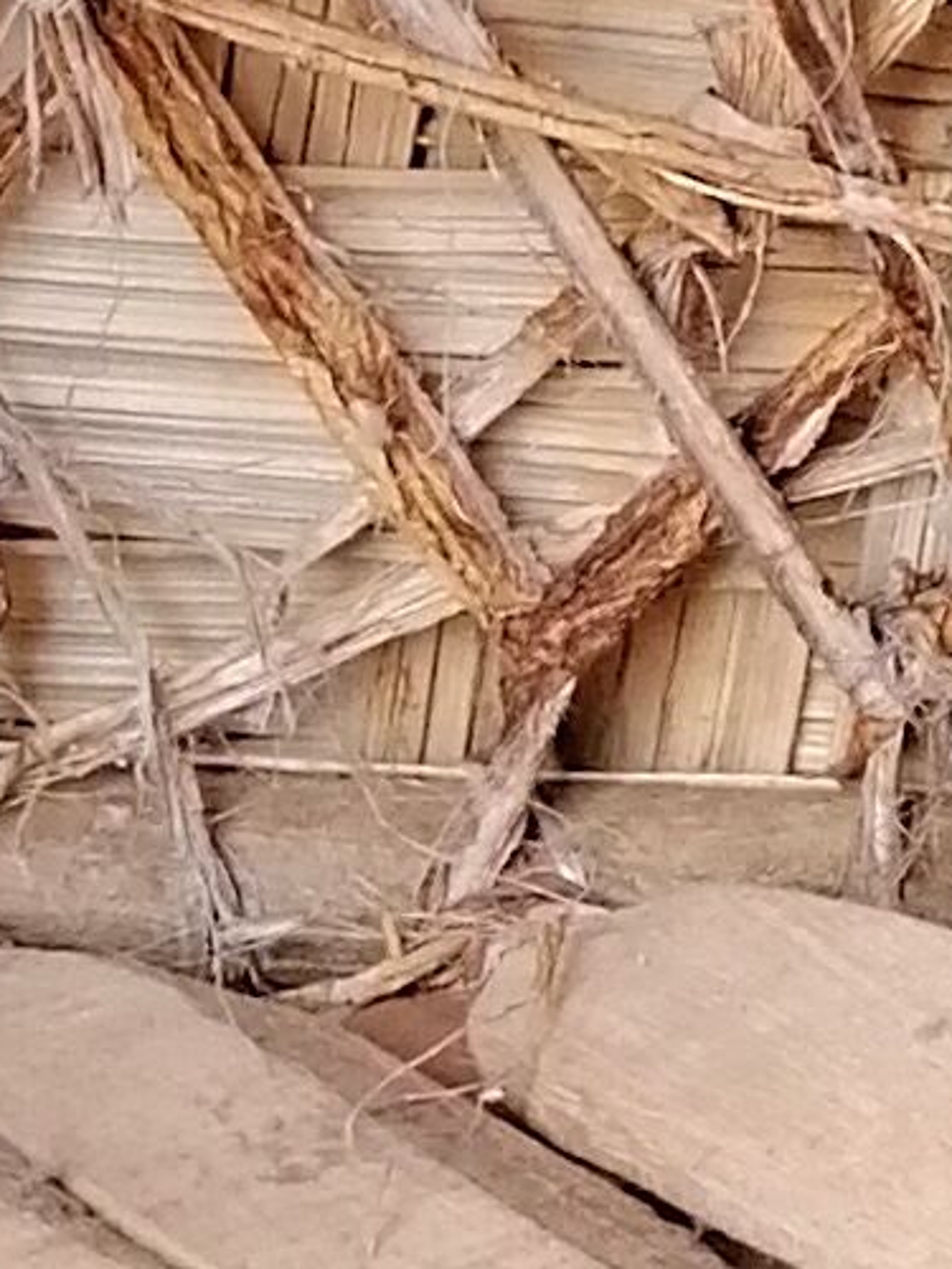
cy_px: 906
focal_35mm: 216
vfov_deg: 9.2
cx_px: -239
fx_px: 7920
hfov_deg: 6.8
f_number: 1.8
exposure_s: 1/50
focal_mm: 4.75
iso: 160
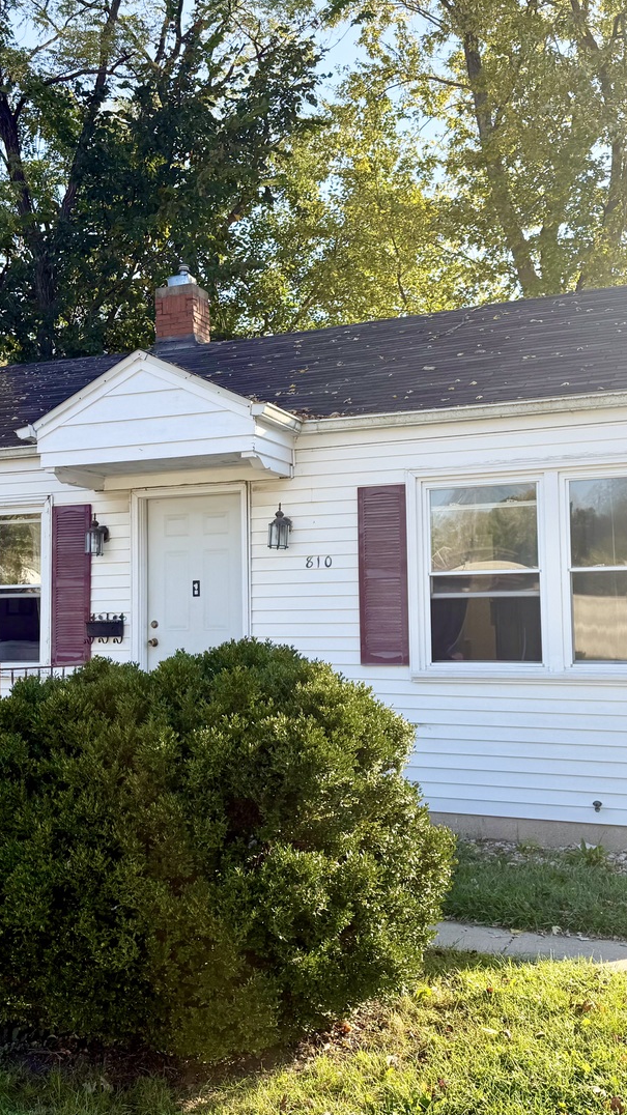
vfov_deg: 56.6
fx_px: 1035
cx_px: 294
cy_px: 558
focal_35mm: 35
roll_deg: +0.9
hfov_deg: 33.7
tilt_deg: +5.2
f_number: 1.78
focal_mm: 6.76
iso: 100
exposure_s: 1/1618
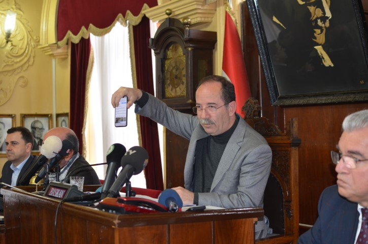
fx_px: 535
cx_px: 184
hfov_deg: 37.9
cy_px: 122
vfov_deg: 25.6
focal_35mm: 52
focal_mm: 35
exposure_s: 1/80
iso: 400
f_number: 2.8
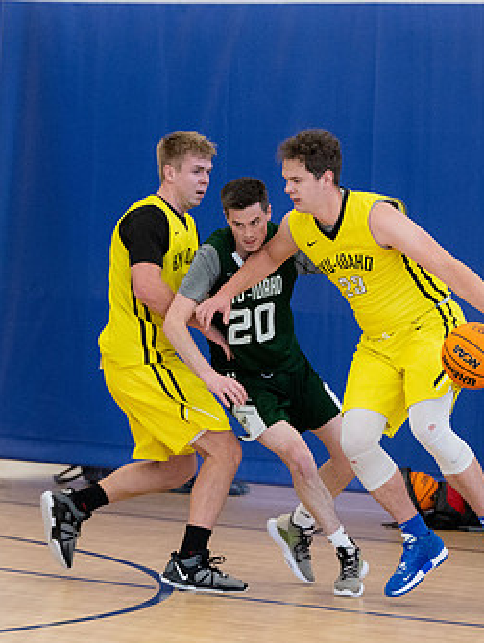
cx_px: 259
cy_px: 293
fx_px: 5377
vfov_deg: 6.8
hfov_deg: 5.2
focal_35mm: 289
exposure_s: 1/500
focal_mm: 140
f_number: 3.5
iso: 3200
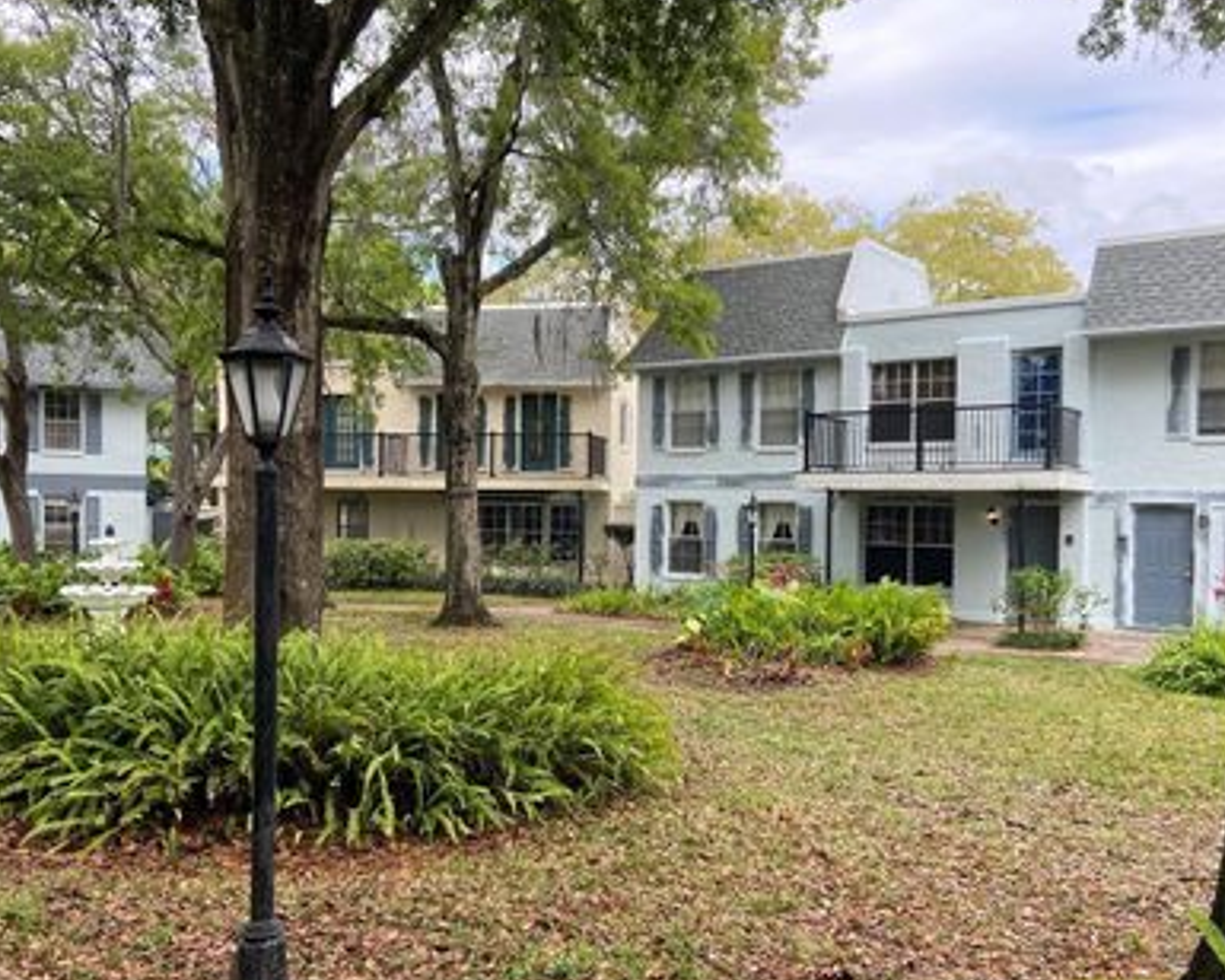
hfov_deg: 54.2
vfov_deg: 44.5
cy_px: 549
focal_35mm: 33
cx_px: 611
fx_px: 1196
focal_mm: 4.25
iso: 32
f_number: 1.8
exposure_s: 1/373
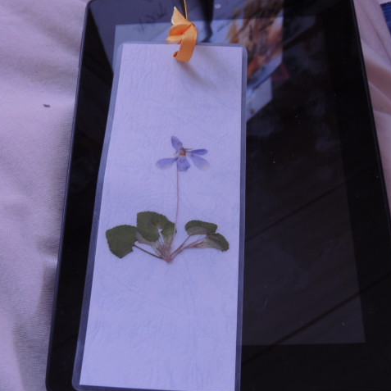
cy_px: 196
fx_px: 652
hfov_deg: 33.4
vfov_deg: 33.4
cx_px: 177
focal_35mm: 51
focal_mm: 7.6
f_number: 4.8
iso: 200
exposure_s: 1/4
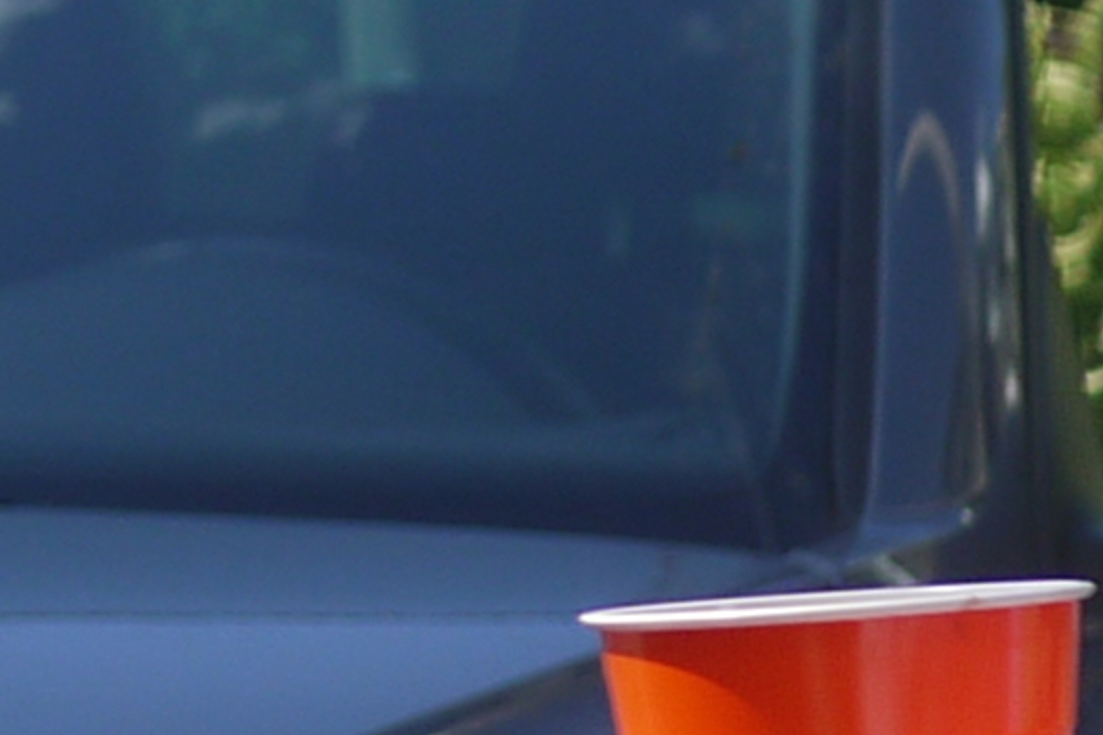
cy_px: 1220
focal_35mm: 317
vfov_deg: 4.3
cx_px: 3441
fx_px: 9712
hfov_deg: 6.0
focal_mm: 20
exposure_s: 1/1600
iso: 100
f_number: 2.2
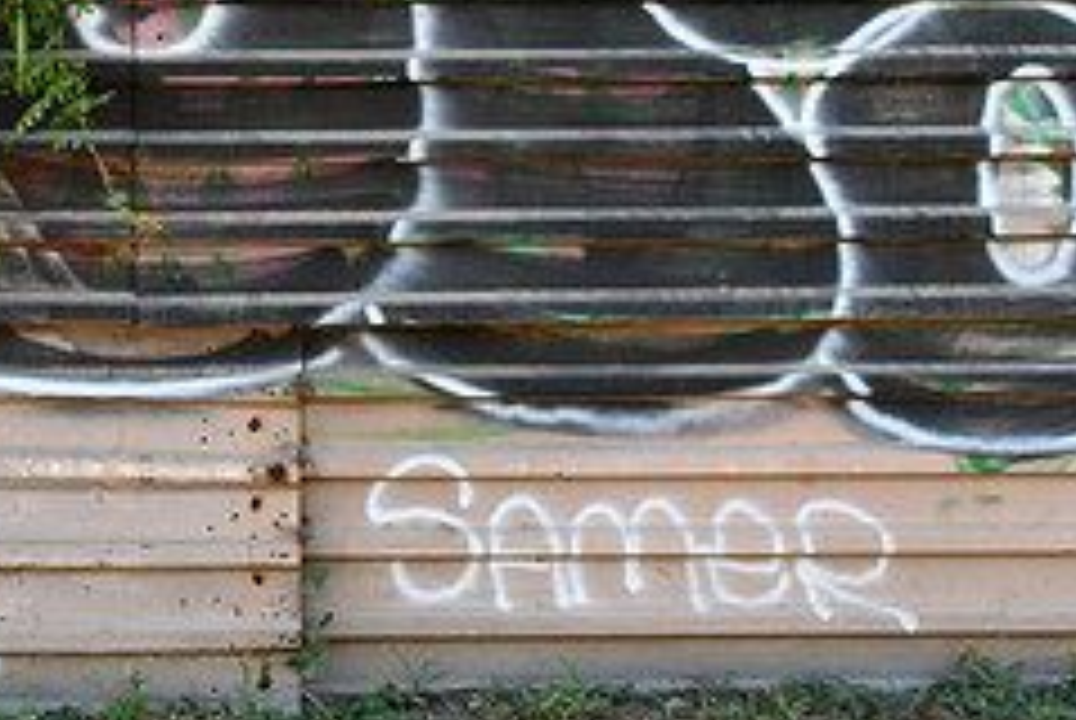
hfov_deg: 24.9
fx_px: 2394
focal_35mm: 80
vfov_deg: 16.7
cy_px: -43
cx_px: 230
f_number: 5
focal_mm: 22
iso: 400
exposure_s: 1/250
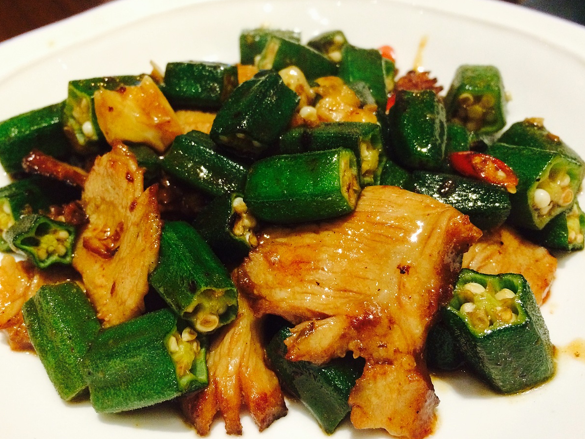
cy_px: 222
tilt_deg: -44.0
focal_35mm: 31
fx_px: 524
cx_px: 279
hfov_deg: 58.3
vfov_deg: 45.4
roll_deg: +2.5
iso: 320
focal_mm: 4.15
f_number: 2.2
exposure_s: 1/25
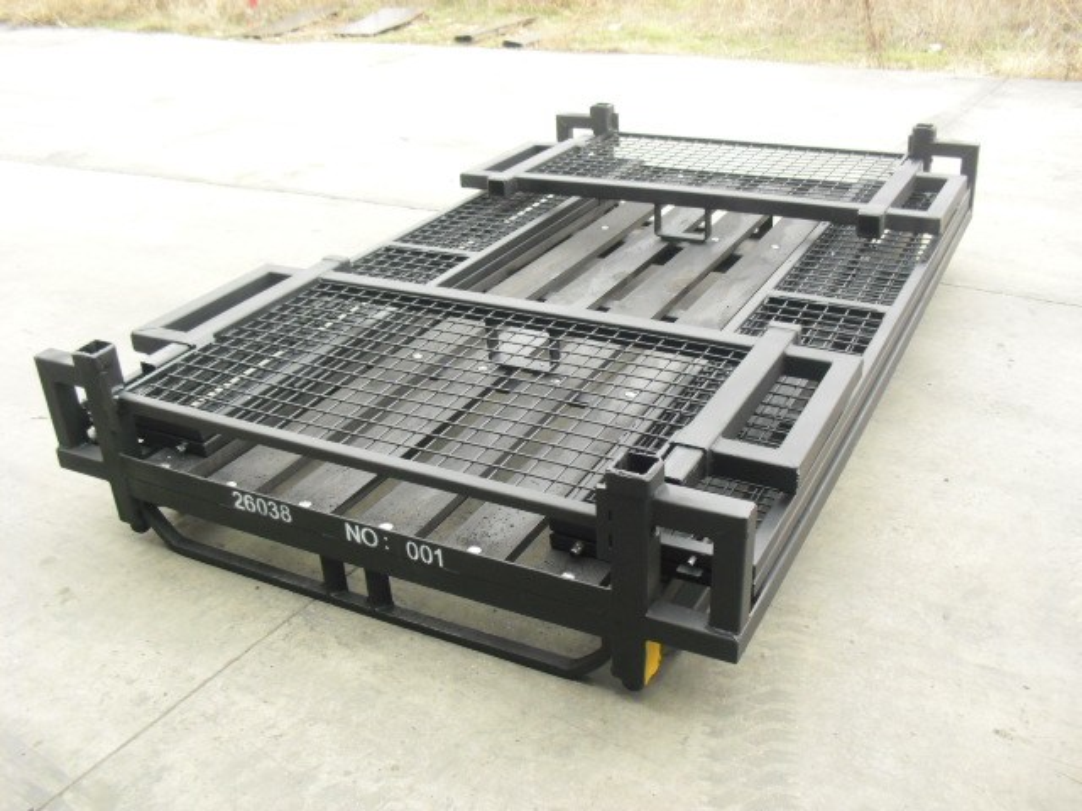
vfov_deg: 39.7
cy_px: 406
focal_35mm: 36
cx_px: 541
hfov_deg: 51.4
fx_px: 1125
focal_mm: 6.3
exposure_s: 1/100
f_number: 3.1
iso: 200
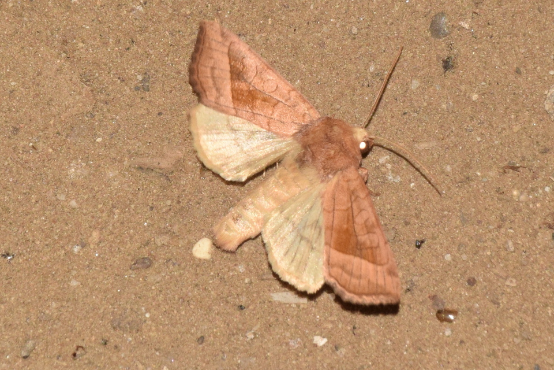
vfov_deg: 6.5
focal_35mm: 210
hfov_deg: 9.8
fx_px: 3231
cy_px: 185
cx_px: 277
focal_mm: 140
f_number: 14
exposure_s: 1/200
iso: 1000
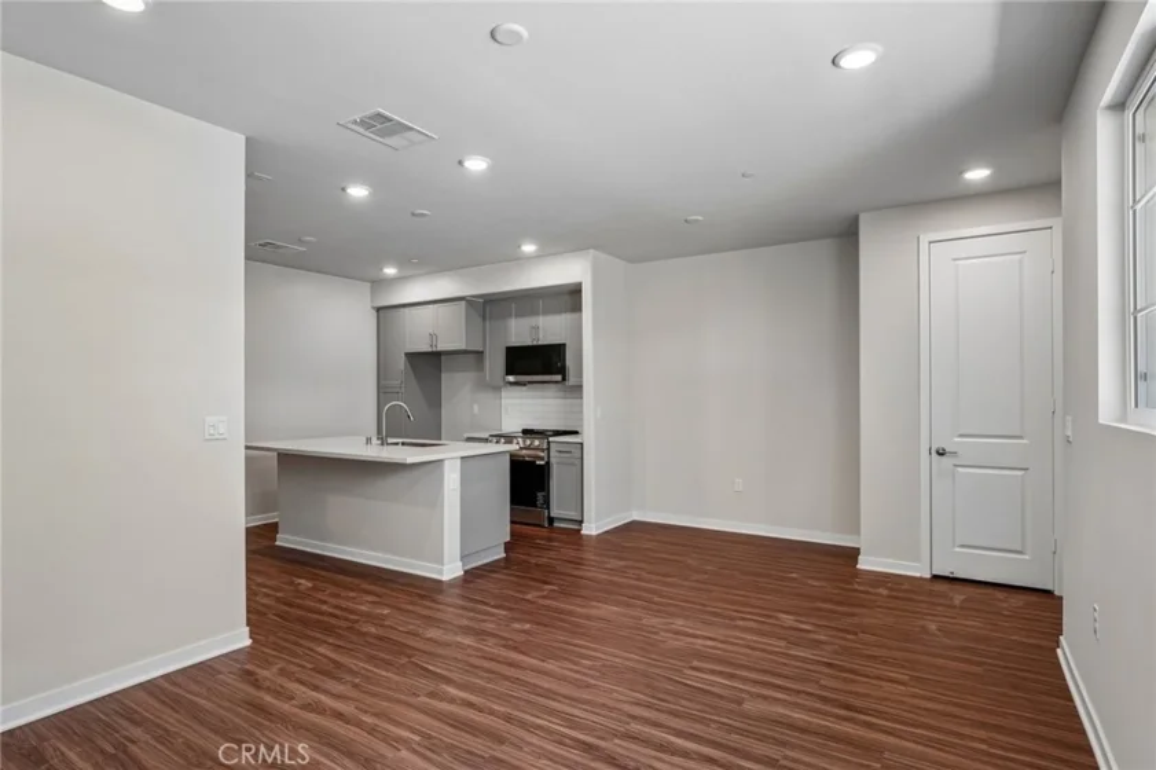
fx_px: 597
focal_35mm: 19
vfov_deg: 65.6
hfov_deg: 88.1
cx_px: 578
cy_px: 385
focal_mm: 18.6
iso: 400
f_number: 8
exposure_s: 1/25
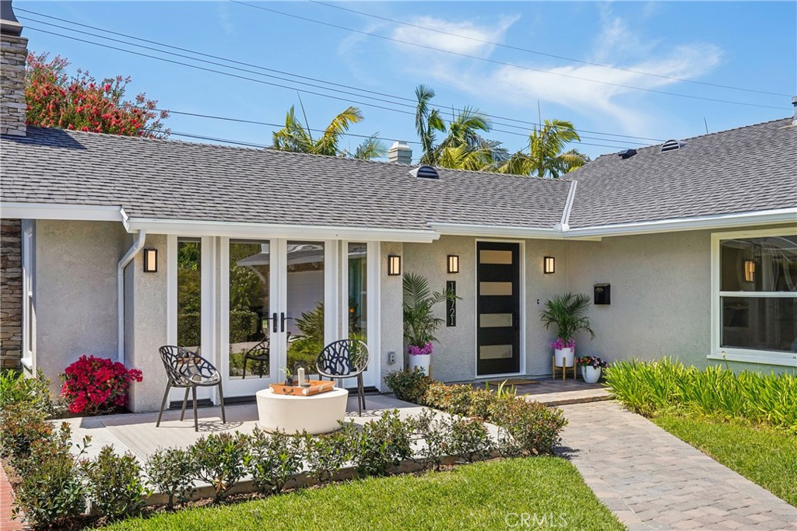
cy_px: 266
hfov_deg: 55.8
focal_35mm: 34
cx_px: 398
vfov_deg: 38.9
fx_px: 753
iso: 400
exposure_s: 1/800
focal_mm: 34
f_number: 8
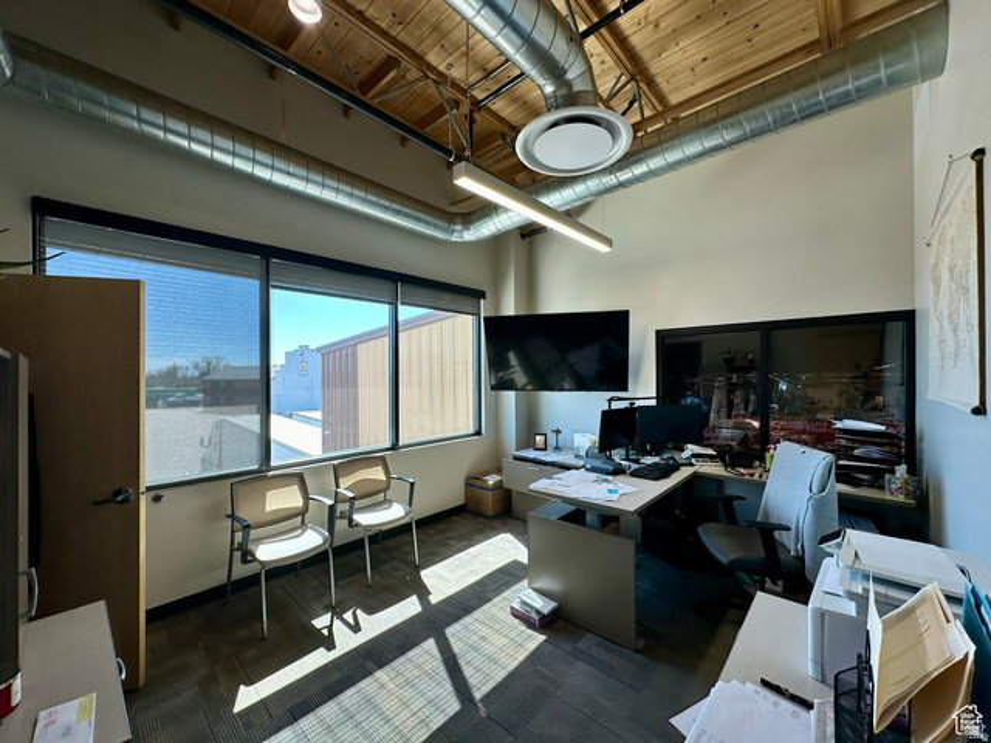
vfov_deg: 85.7
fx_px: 401
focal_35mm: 14
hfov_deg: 102.1
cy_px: 372
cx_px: 496
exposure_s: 1/190
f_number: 2.2
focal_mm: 2.22
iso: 40
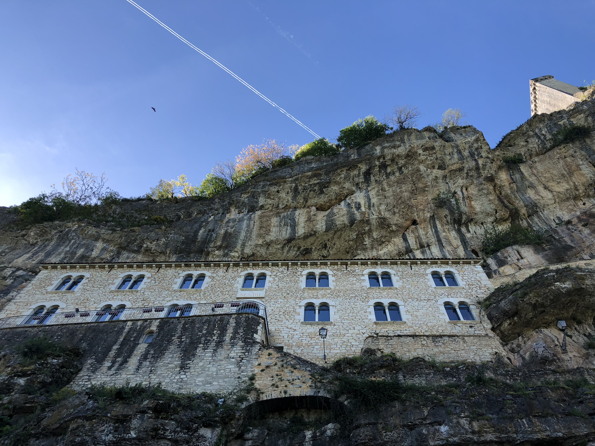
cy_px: 223
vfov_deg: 49.7
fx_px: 481
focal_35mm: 28
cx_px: 298
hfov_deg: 63.4
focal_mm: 4
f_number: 1.8
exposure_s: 1/706
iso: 20
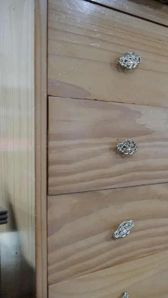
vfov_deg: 51.4
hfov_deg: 29.6
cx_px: 139
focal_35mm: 39
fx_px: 309
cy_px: 170
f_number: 4
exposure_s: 1/60
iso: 1250
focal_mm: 14
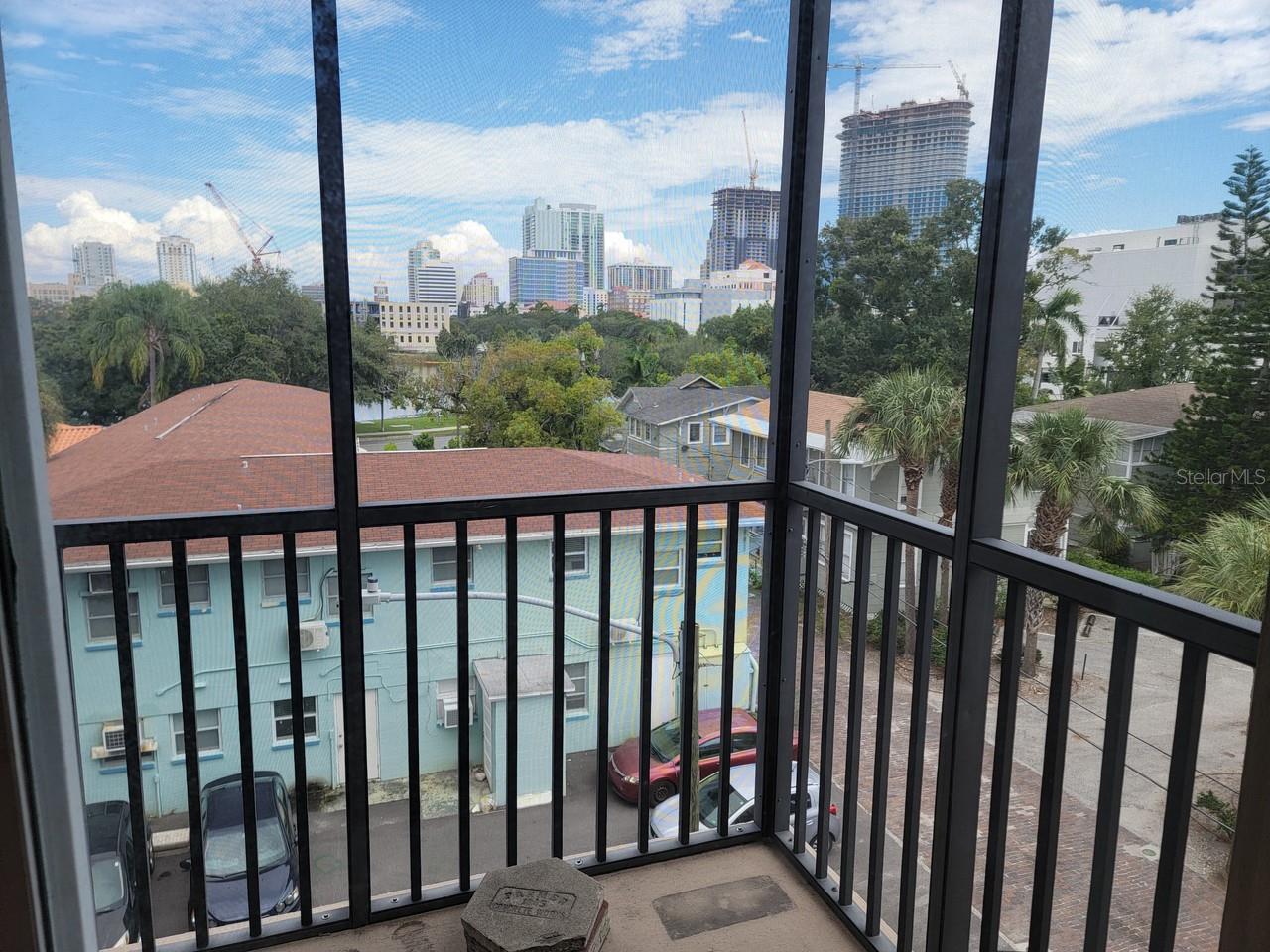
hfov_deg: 71.6
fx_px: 881
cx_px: 635
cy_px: 476
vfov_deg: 56.8
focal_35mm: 24
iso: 16
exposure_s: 1/373
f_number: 1.8
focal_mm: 6.7
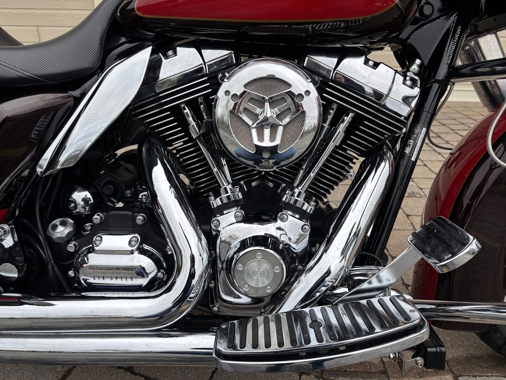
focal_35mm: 26
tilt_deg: -23.7
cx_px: 253
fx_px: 380
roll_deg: -1.5
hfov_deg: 67.3
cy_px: 190
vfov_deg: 53.1
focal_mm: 5.96
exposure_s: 1/910
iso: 50
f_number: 1.6
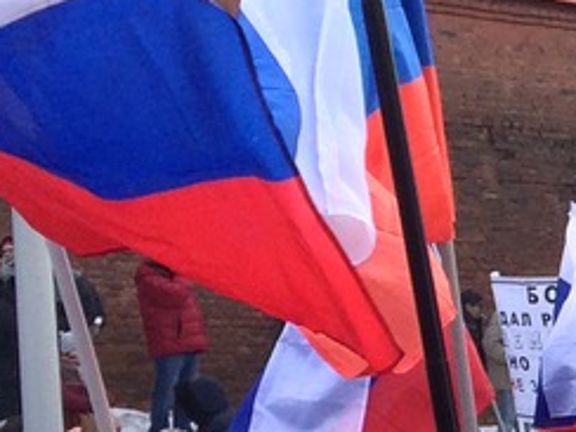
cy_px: 427
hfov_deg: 10.6
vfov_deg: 9.7
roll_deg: +2.5
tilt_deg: -4.2
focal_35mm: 152
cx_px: 1499
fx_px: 2529
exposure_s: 1/554
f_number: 2.2
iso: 32
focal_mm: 4.15
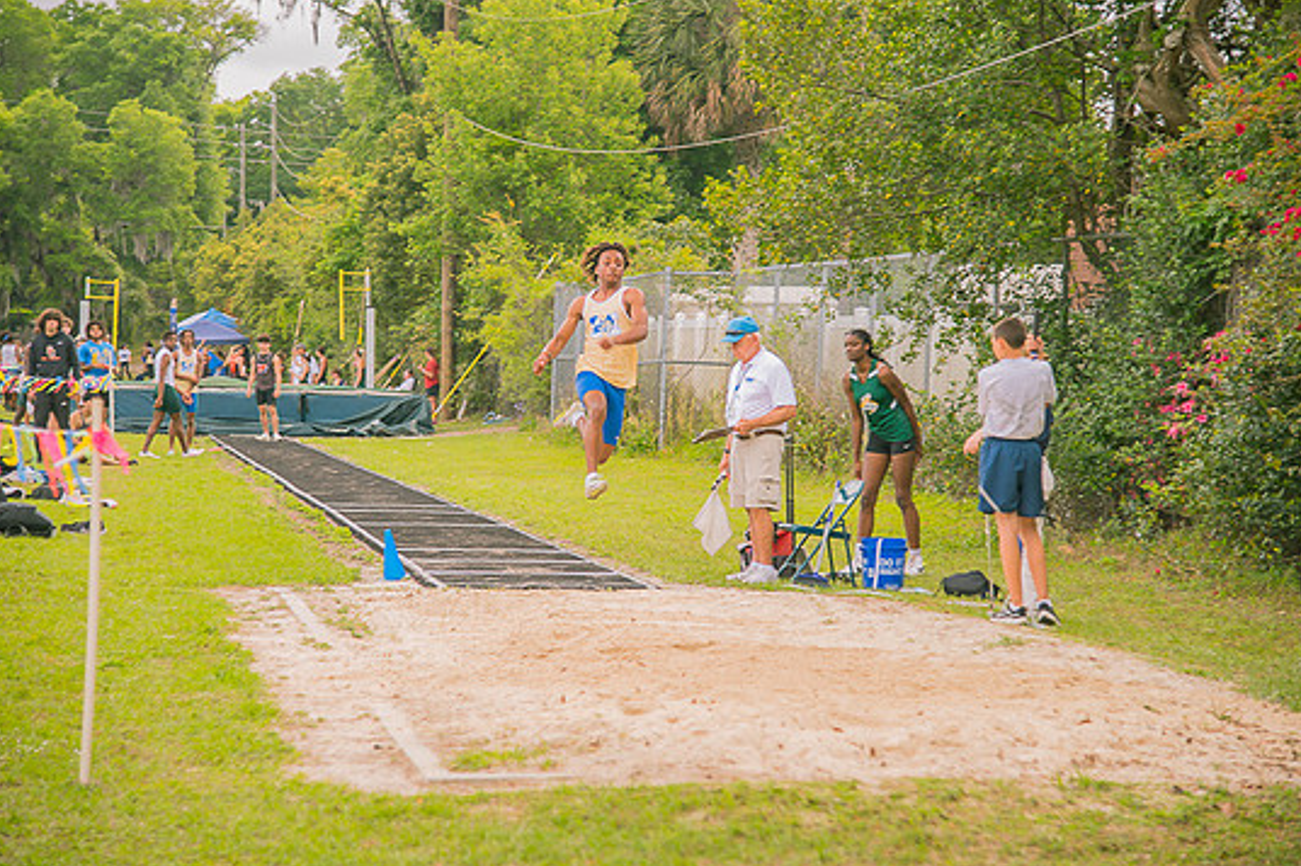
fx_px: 3360
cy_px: 420
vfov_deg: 14.7
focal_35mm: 93
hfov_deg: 21.9
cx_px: 629
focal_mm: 86
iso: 200
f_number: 4
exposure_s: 1/200
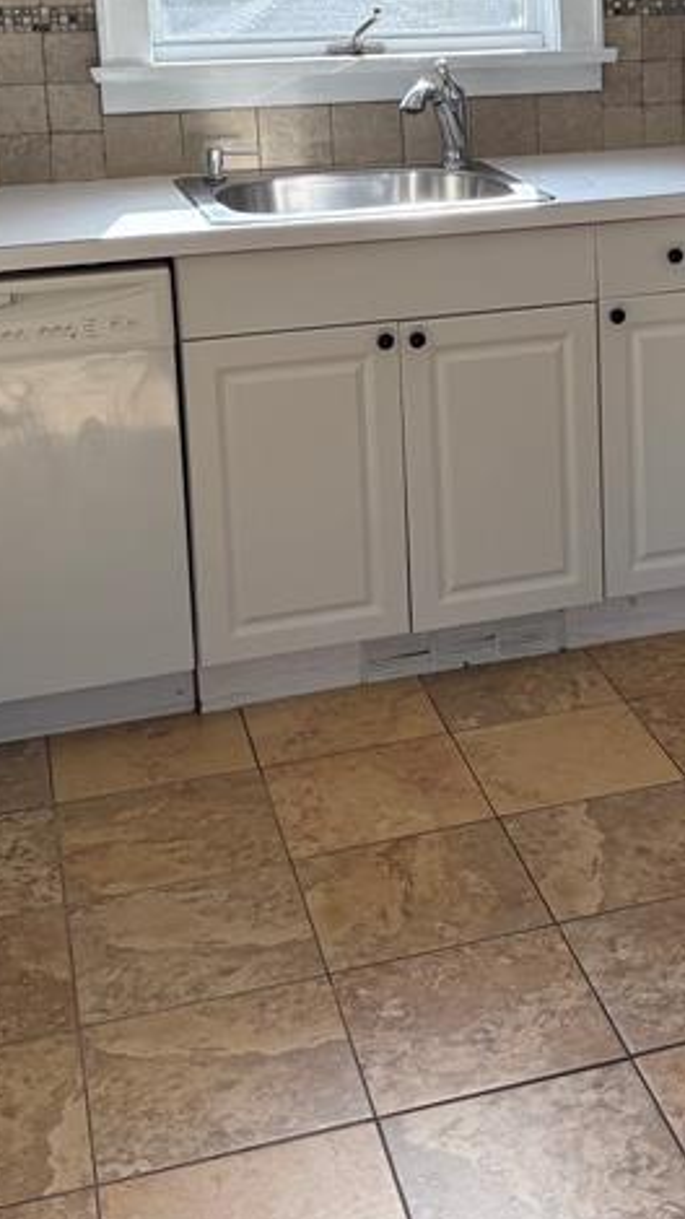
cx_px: 688
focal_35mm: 57
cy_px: 280
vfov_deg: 35.7
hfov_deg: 20.4
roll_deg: +0.9
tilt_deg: -11.4
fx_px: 1843
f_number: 1.78
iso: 100
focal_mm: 6.76
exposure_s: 1/283
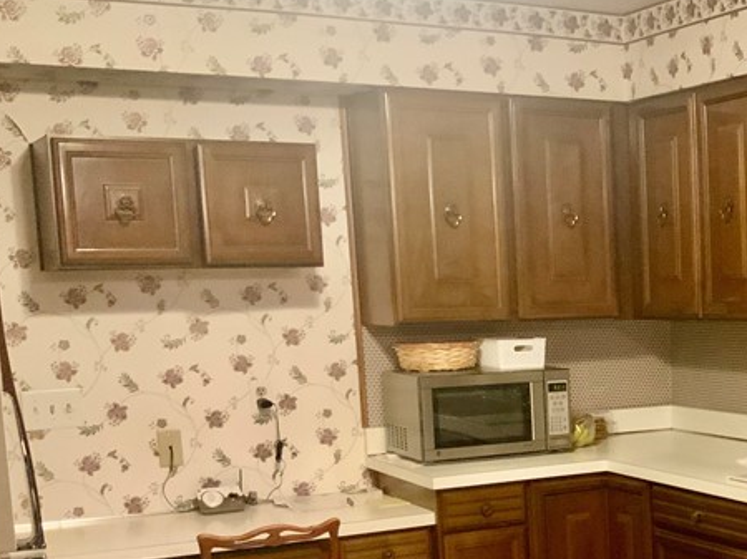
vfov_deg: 21.8
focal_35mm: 66
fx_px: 1423
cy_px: 479
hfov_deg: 27.4
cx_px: 775
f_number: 1.8
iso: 320
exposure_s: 1/40
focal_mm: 3
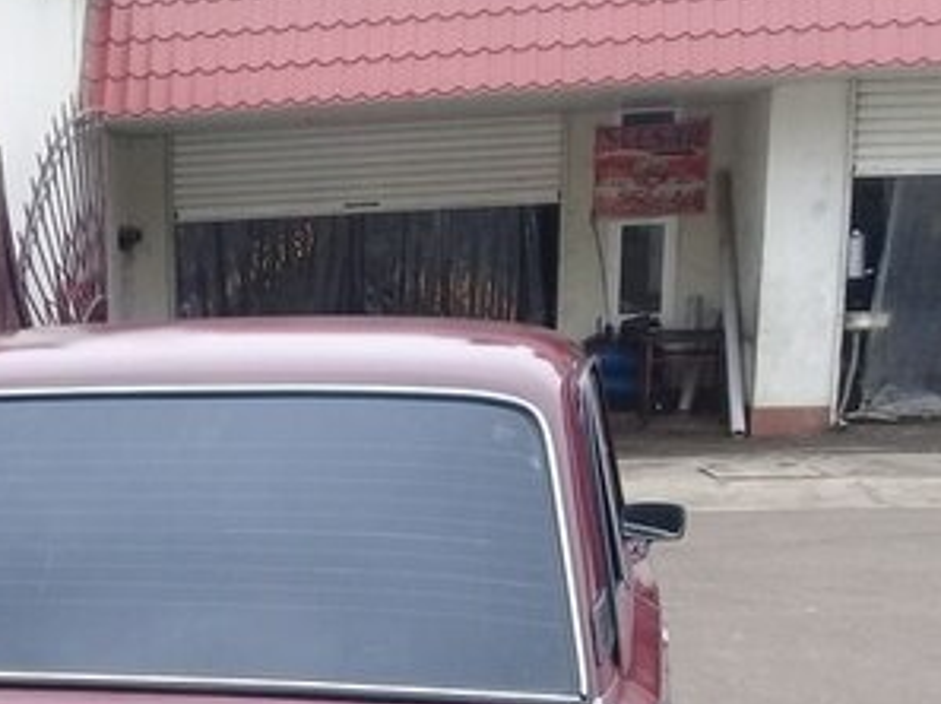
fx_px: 1873
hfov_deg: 26.9
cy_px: 763
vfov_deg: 20.3
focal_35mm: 69
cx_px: 41
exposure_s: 1/122
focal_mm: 3.3
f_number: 2.2
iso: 50
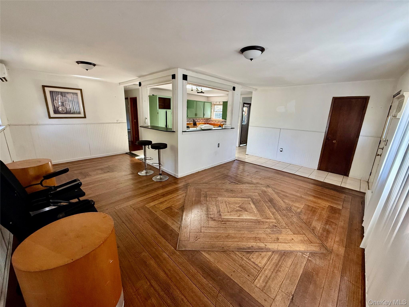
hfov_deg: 102.1
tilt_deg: -13.8
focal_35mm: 14
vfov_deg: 85.7
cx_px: 204
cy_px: 154
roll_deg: -2.0
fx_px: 165
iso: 250
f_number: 2.2
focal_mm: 2.22
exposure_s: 1/99
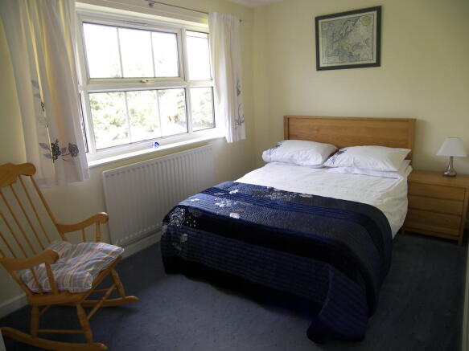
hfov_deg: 71.6
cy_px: 176
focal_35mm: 24
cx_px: 234
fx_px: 325
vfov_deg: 56.8
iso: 50
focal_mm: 5
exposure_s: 1/30
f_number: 2.8
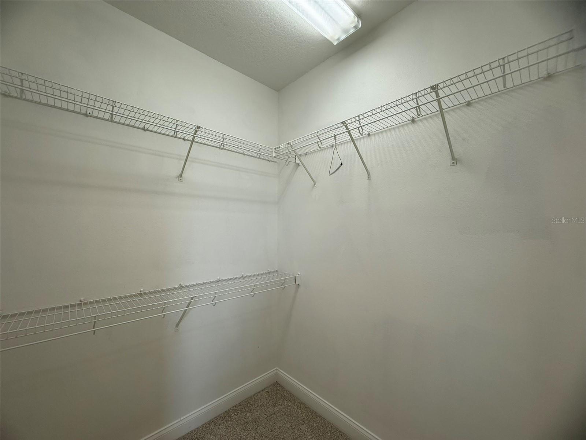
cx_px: 293
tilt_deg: +1.9
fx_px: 237
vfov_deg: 85.7
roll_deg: -0.1
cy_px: 220
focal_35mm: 14
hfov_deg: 102.1
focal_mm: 2.22
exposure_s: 1/120
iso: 100
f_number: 2.2
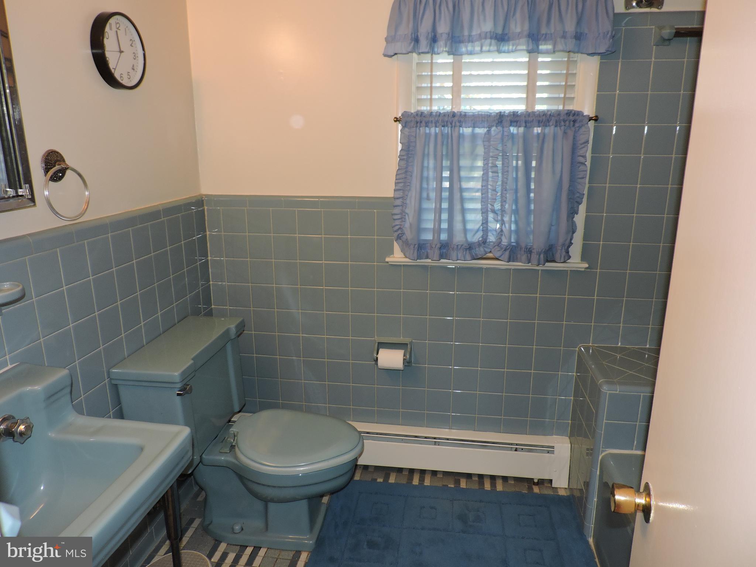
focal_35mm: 24
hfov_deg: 71.6
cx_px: 378
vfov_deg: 56.8
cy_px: 284
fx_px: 524
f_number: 3
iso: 200
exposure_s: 1/30
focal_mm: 4.3
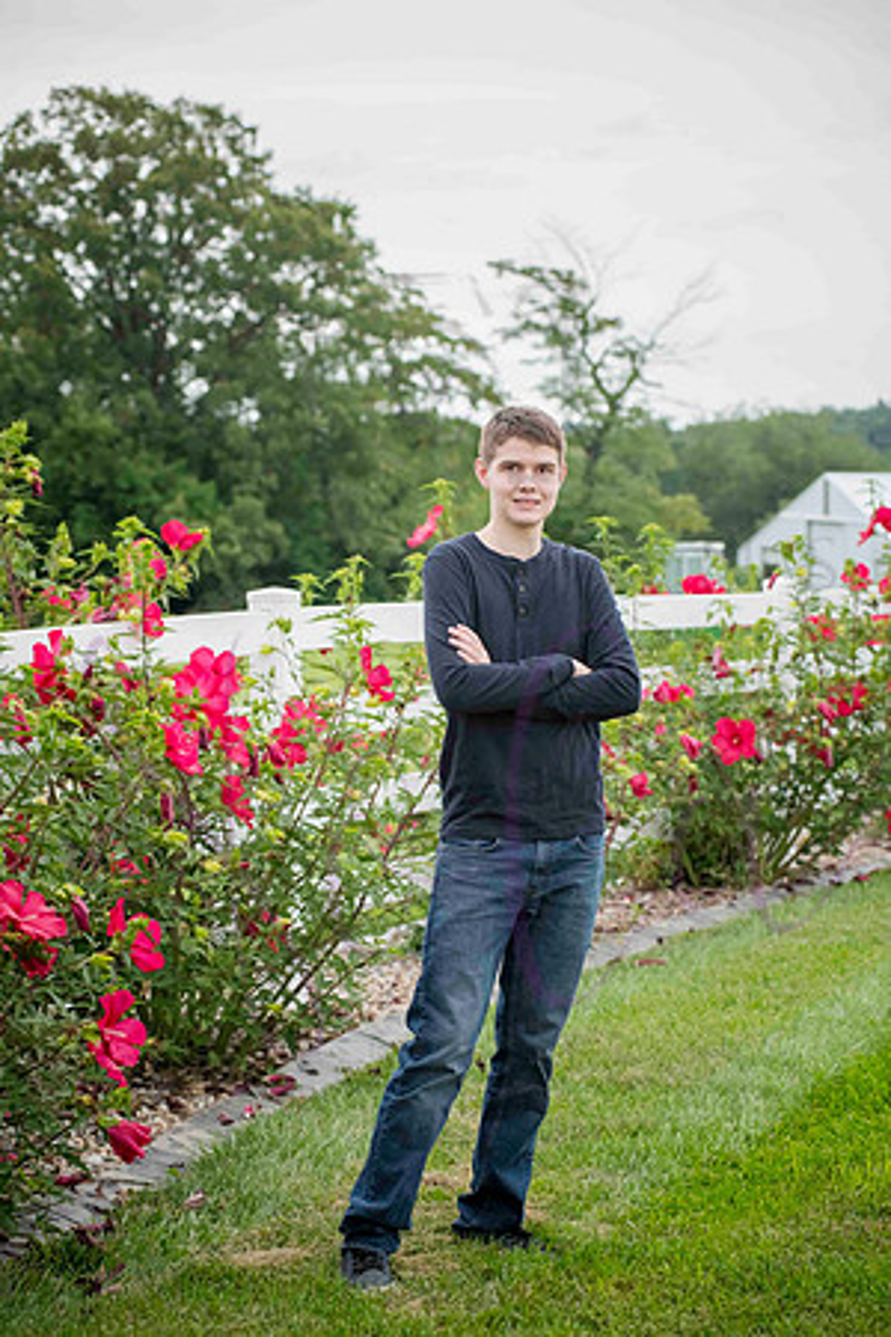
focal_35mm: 80
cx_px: 446
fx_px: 2970
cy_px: 668
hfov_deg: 17.1
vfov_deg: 25.4
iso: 640
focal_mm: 80
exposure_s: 1/320
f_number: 5.6
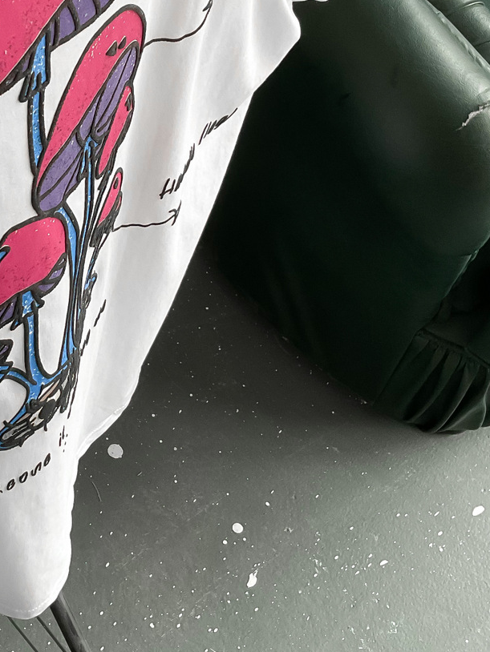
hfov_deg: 24.9
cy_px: 220
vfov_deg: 33.5
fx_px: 1075
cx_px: 53
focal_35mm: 57
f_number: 1.8
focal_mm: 3
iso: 64
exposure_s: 1/120
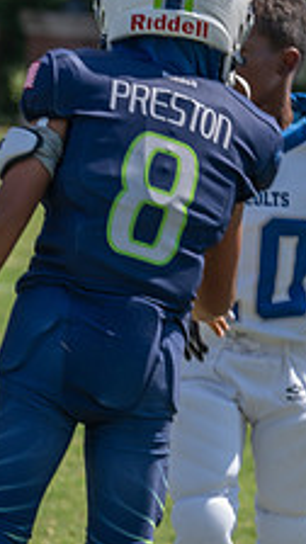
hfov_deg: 2.8
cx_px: 196
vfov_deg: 4.9
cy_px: 357
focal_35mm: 437
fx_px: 6304
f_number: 5
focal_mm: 129
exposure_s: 1/400
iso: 80
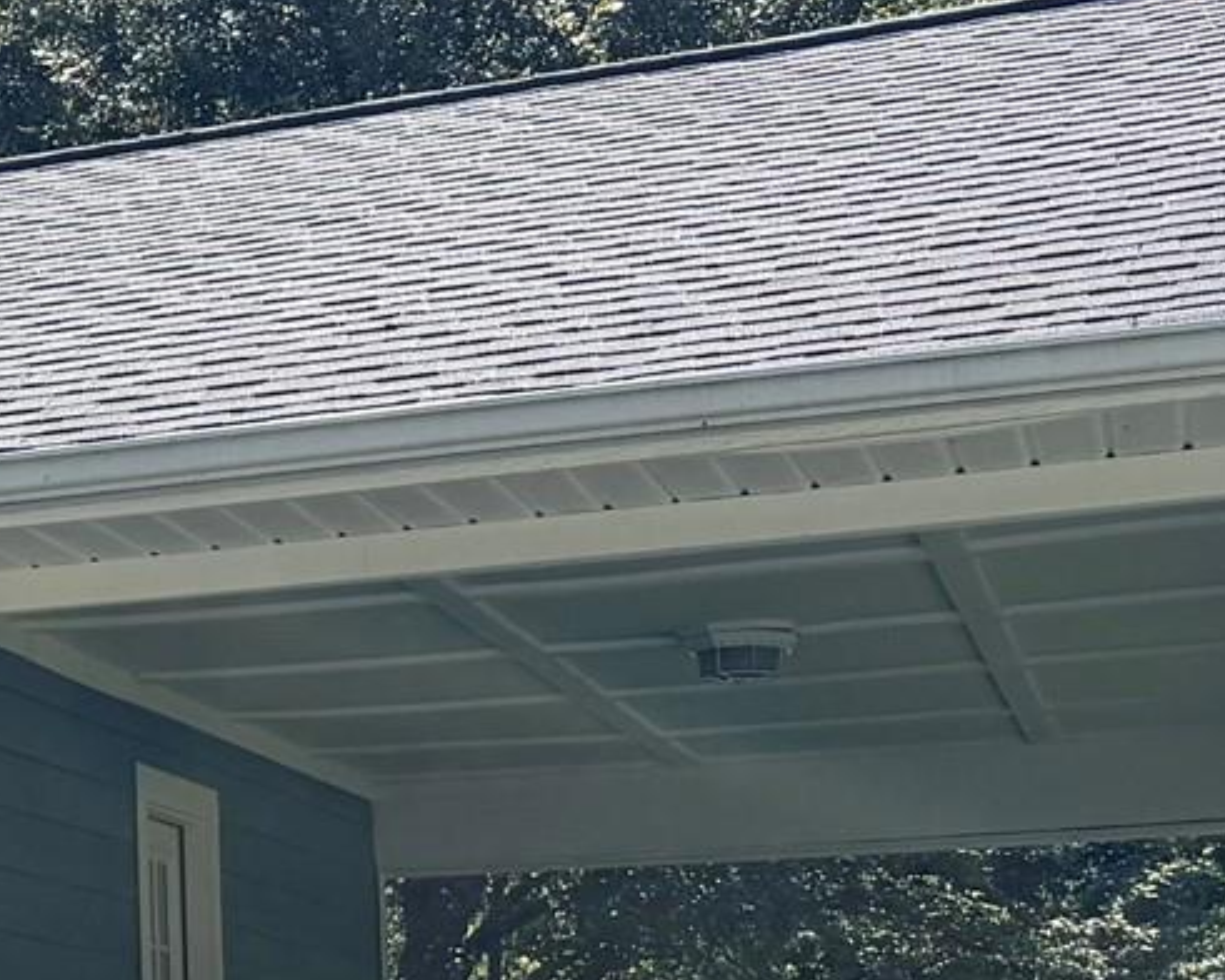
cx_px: -800
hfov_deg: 17.0
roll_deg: +0.2
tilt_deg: +4.3
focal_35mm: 98
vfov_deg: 15.5
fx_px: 3553
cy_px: 925
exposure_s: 1/3247
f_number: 1.78
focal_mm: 6.76
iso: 80
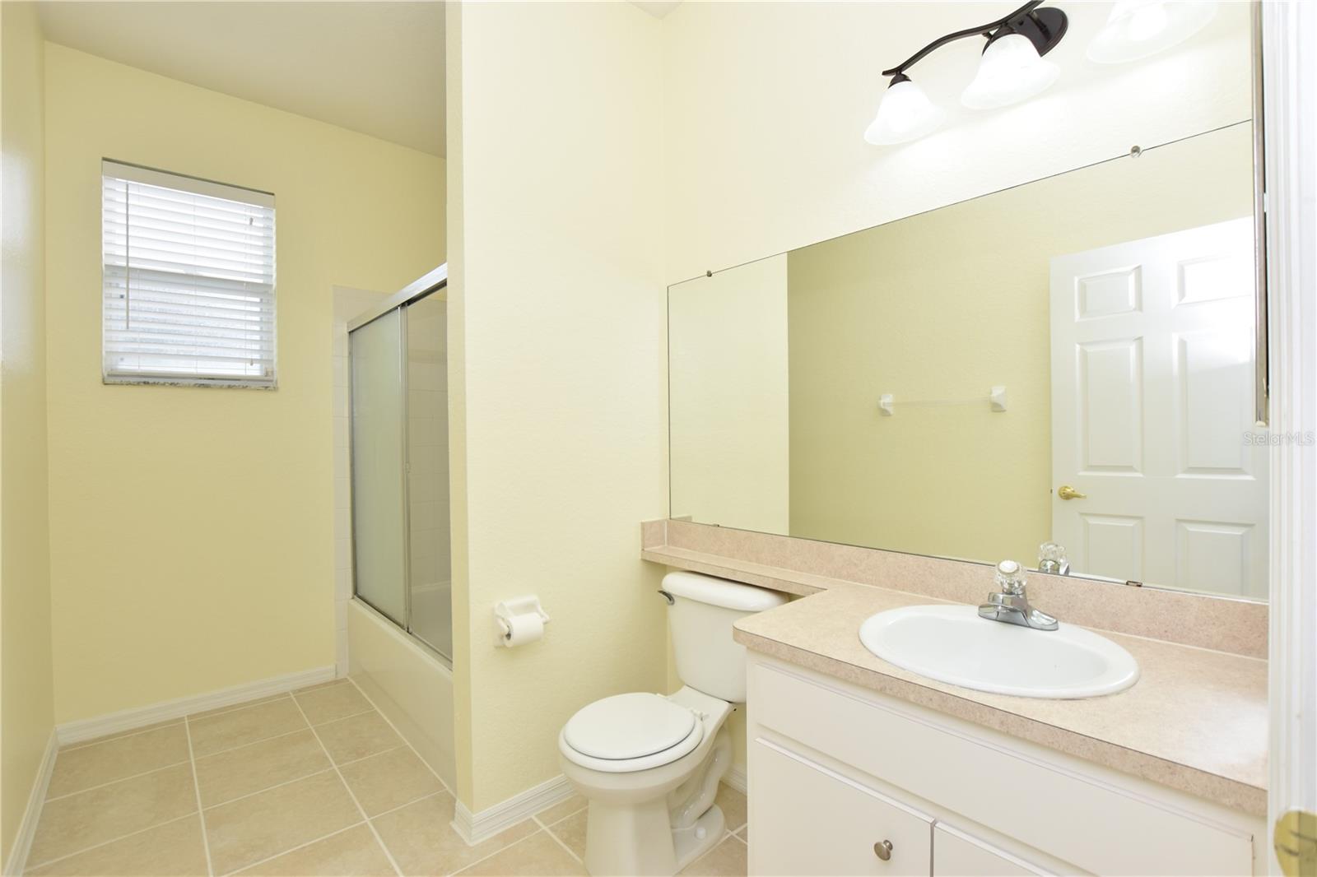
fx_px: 549
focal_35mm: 15
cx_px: 658
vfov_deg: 77.3
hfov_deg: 100.4
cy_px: 438
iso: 200
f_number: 5.6
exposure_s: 1/125
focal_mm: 10
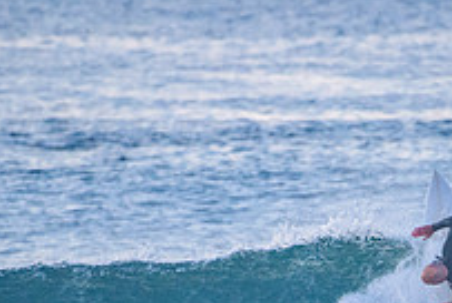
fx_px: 17955
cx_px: 334
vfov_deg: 1.0
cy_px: 389
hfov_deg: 1.4
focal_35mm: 1428
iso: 3200
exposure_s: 1/500
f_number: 5.6
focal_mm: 500
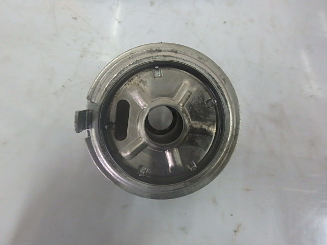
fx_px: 198
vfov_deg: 63.4
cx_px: 164
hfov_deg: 79.0
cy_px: 122
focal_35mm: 21
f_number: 3.5
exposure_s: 1/60
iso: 800
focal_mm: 3.7
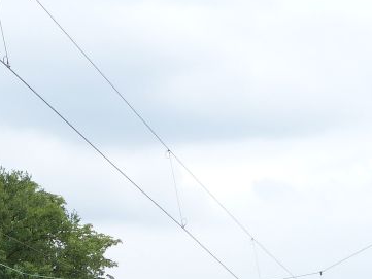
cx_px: -63
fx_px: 2000
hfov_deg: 10.5
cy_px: 375
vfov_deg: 7.9
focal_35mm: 186
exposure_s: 1/400
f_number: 4
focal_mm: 10.1
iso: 100
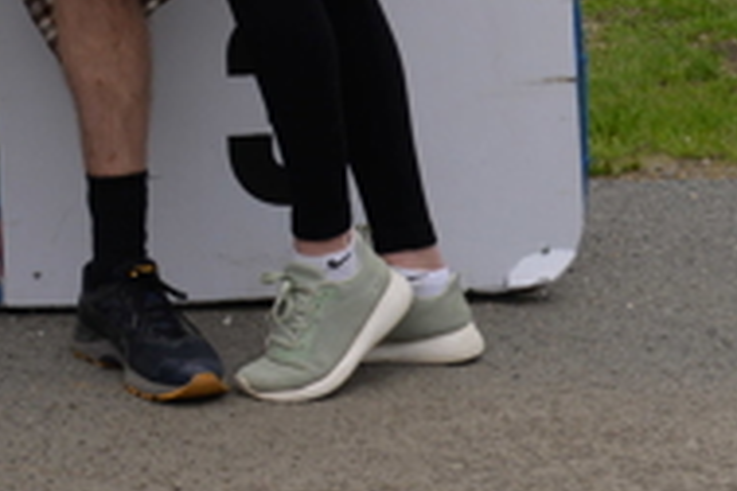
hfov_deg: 15.3
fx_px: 2600
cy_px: -475
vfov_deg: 10.0
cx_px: -236
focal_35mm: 127
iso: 640
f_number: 11
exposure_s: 1/500
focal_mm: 32
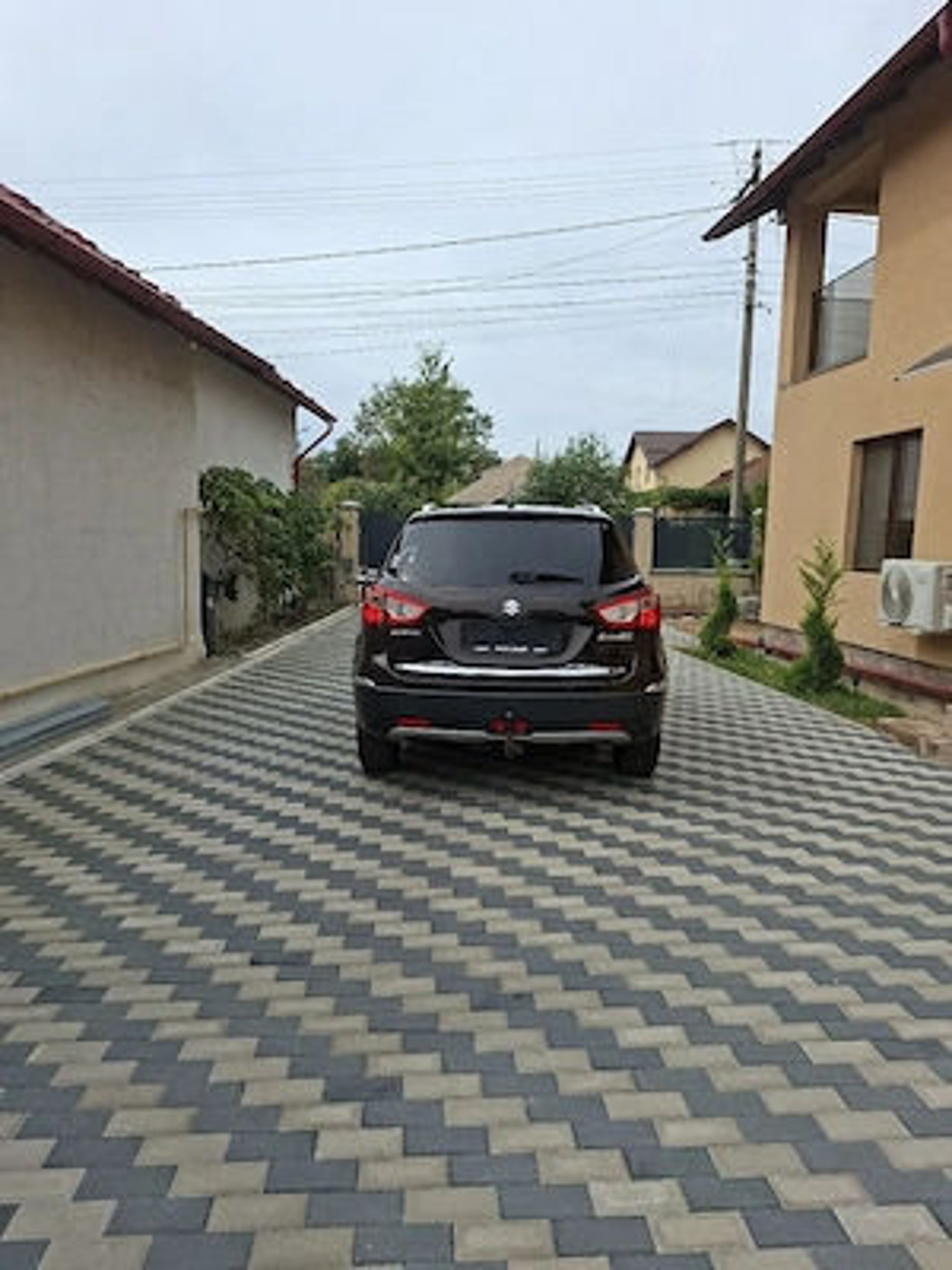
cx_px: 476
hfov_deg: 58.9
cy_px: 635
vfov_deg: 73.9
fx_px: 843
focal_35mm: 23
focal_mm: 5.54
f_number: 1.8
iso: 50
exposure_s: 1/2000
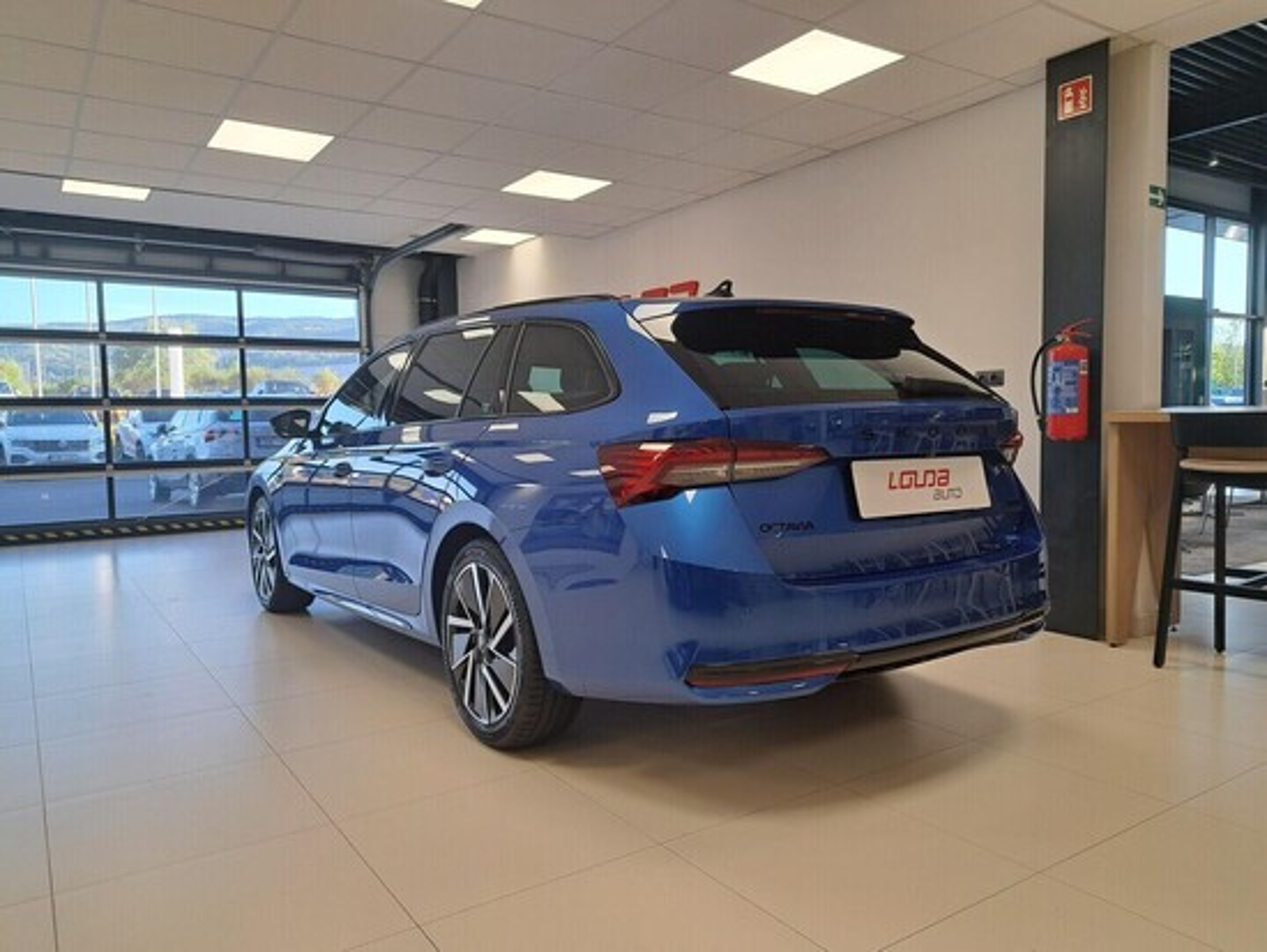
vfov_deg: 56.9
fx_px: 879
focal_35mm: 24
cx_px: 634
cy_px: 476
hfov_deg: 71.6
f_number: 1.8
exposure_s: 1/100
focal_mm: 5.23
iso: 50
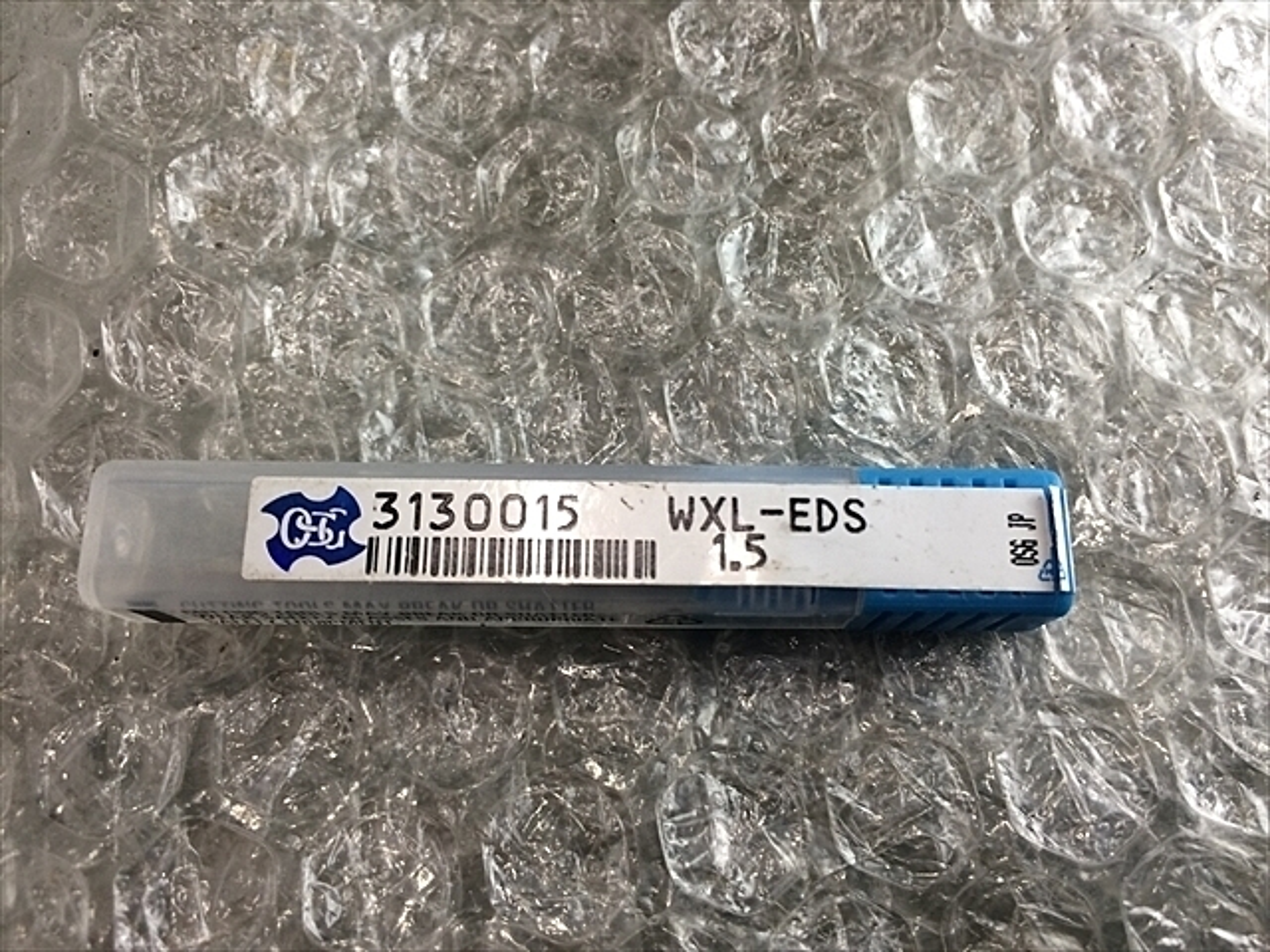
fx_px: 1064
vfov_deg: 48.2
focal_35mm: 29
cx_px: 635
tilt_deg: -76.0
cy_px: 476
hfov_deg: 61.7
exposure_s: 1/33
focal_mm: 4.15
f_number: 2.2
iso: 100
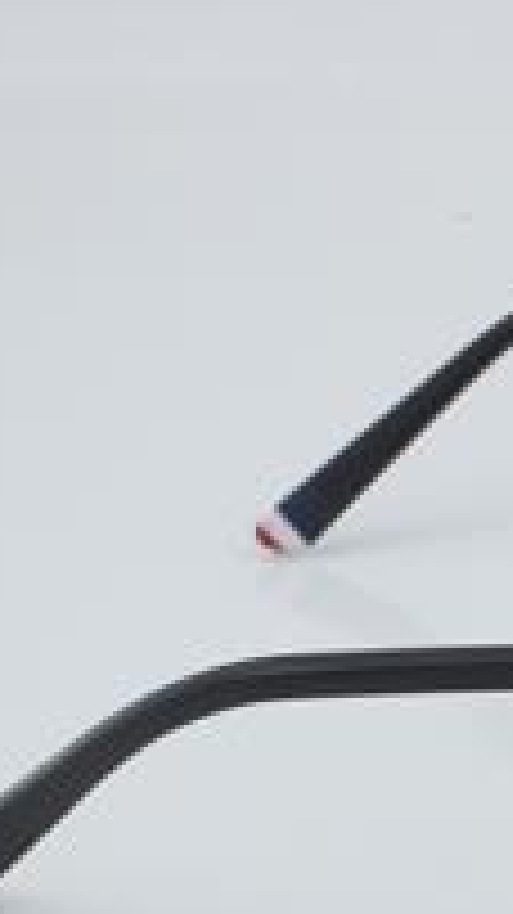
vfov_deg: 13.9
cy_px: 554
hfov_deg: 7.7
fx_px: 3753
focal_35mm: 155
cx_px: 796
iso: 100
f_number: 32
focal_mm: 50
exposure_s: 1/3
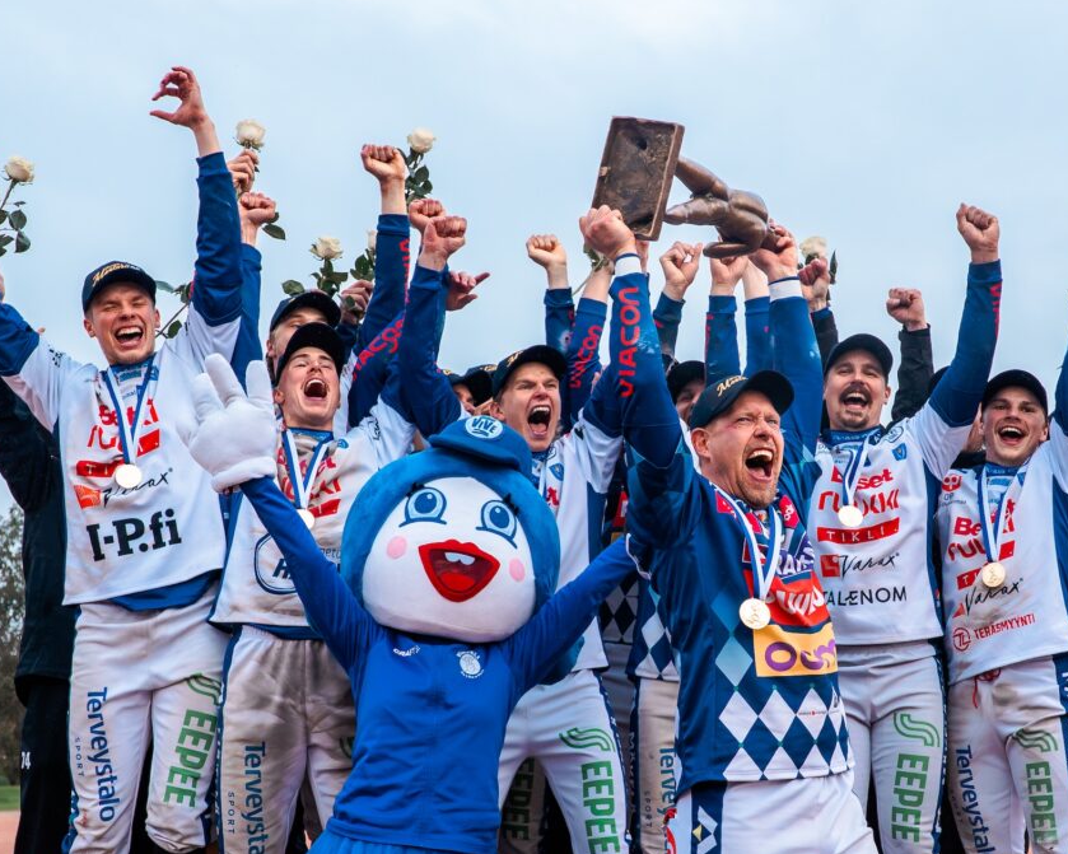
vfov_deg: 29.1
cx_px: 638
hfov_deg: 35.9
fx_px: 1643
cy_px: 451
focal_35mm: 52
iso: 1250
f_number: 5
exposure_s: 1/800
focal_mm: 26.4
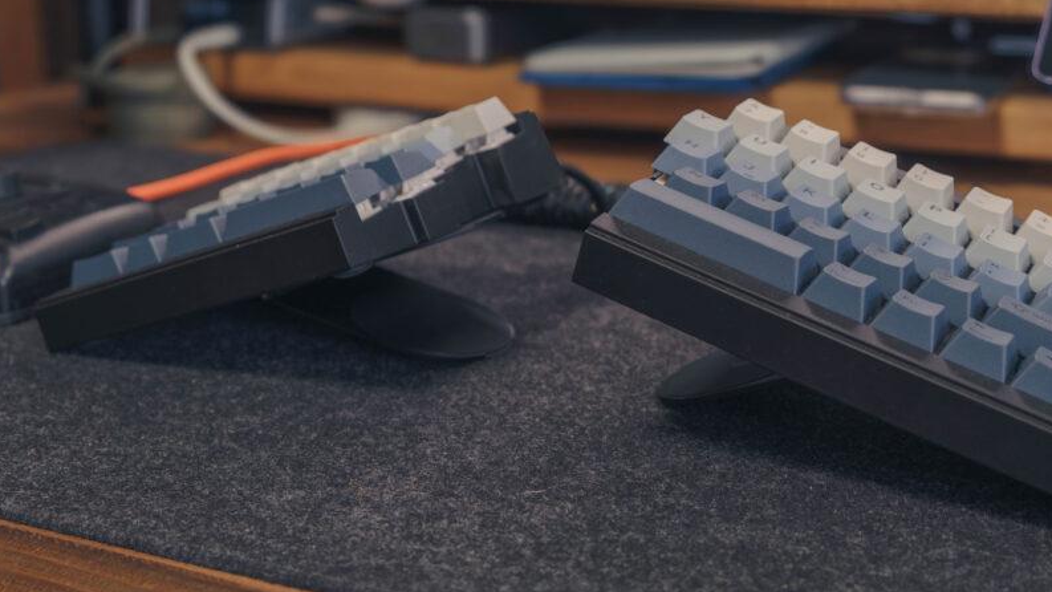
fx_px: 1478
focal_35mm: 53
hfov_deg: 39.0
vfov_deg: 22.6
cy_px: 224
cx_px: 631
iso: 160
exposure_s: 1/12
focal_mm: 25.4
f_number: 4
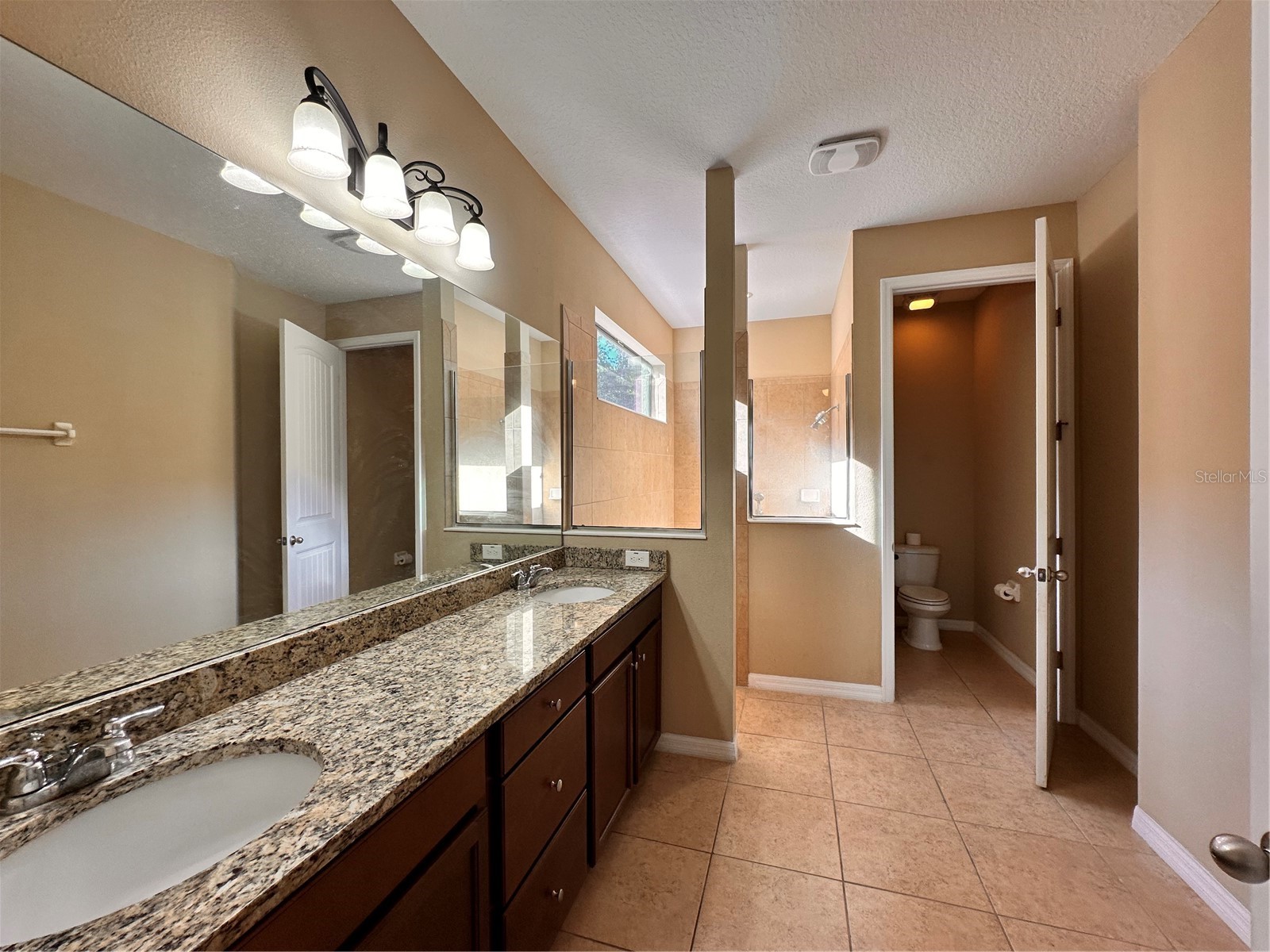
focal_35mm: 14
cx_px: 635
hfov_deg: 102.1
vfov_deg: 85.7
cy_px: 476
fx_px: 514
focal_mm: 2.22
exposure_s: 1/120
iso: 64
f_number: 2.2
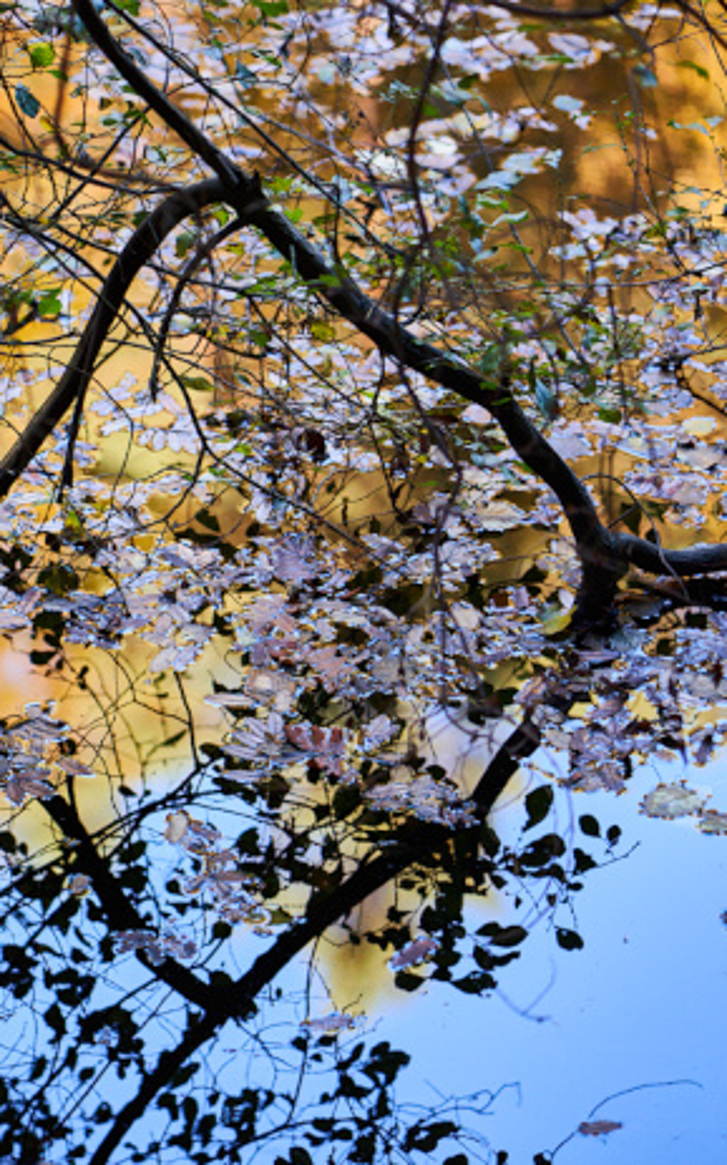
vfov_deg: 16.0
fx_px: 4157
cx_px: 73
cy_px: 582
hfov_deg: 9.9
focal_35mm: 131
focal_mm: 85
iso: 200
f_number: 1.8
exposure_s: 1/160
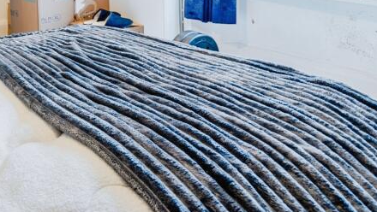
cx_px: 38
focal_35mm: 39
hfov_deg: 46.5
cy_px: -67
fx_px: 390
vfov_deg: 25.9
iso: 100
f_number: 5
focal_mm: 16
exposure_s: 1/10
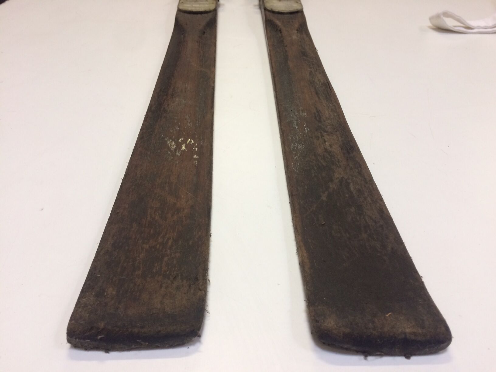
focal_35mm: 29
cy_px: 186
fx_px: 416
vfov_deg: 48.2
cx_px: 248
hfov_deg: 61.7
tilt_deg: -36.4
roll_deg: -0.6
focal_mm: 4.15
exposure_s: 1/33
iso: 64
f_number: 2.2
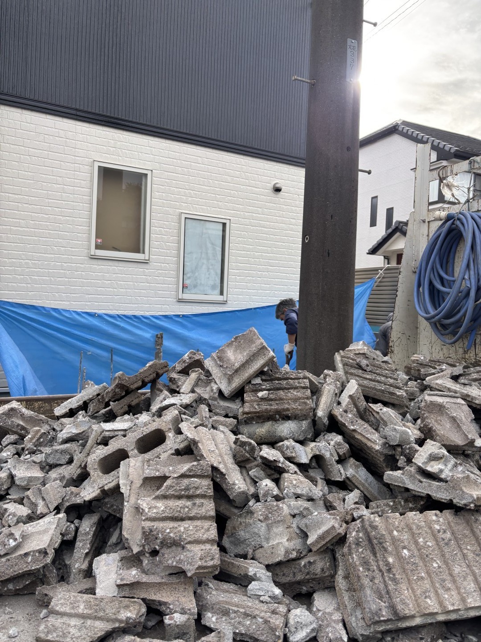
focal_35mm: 26
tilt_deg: +0.3
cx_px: 240
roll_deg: +0.1
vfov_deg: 67.3
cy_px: 321
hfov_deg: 53.1
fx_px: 482
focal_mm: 5.96
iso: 50
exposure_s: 1/903
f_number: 1.6
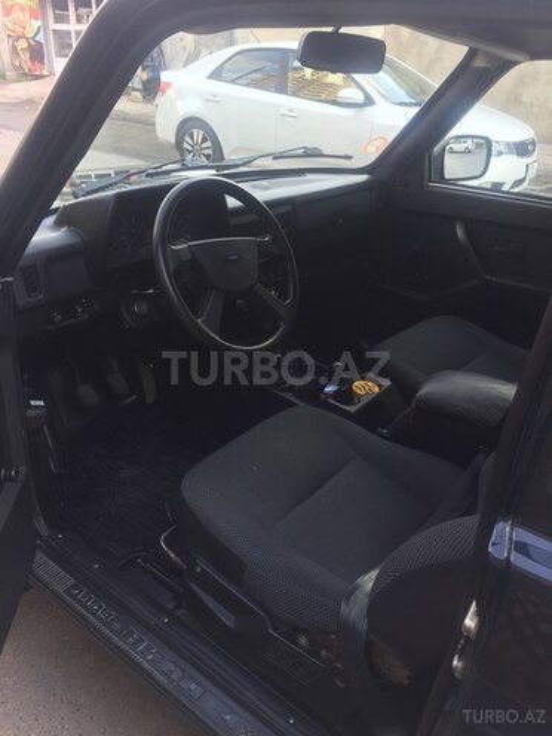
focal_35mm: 29
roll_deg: -0.5
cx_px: 276
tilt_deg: -27.6
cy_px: 368
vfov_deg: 61.7
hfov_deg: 48.2
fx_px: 617
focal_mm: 4.15
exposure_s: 1/50
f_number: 2.2
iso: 32
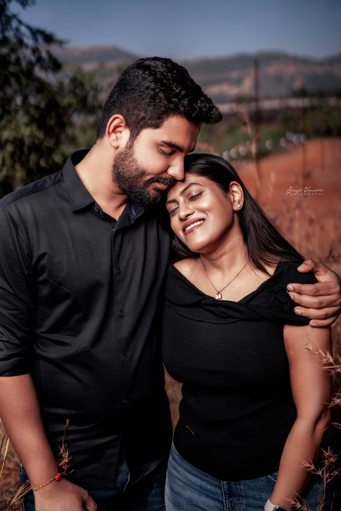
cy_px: 256
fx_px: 497
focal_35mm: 35
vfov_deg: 54.4
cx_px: 170
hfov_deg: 37.9
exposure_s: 1/8000
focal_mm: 35
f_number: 1.4
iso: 50
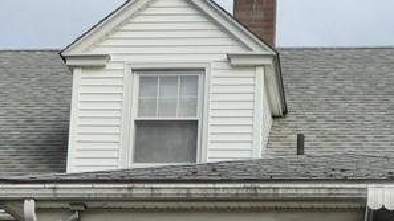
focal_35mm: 94
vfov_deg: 12.5
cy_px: 287
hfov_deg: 22.6
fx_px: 982
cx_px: 272
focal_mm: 4.3
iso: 200
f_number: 3.3
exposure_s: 1/500
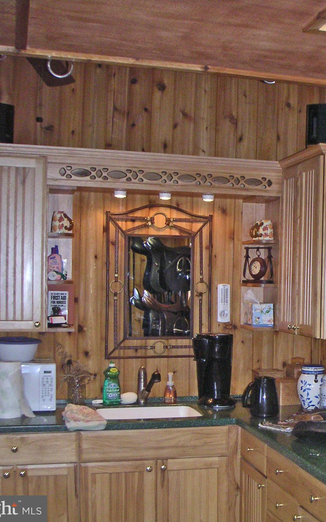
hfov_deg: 23.5
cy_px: 259
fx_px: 754
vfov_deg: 38.2
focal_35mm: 53
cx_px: 314
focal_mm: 5.7
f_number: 2.8
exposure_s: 1/45
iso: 160
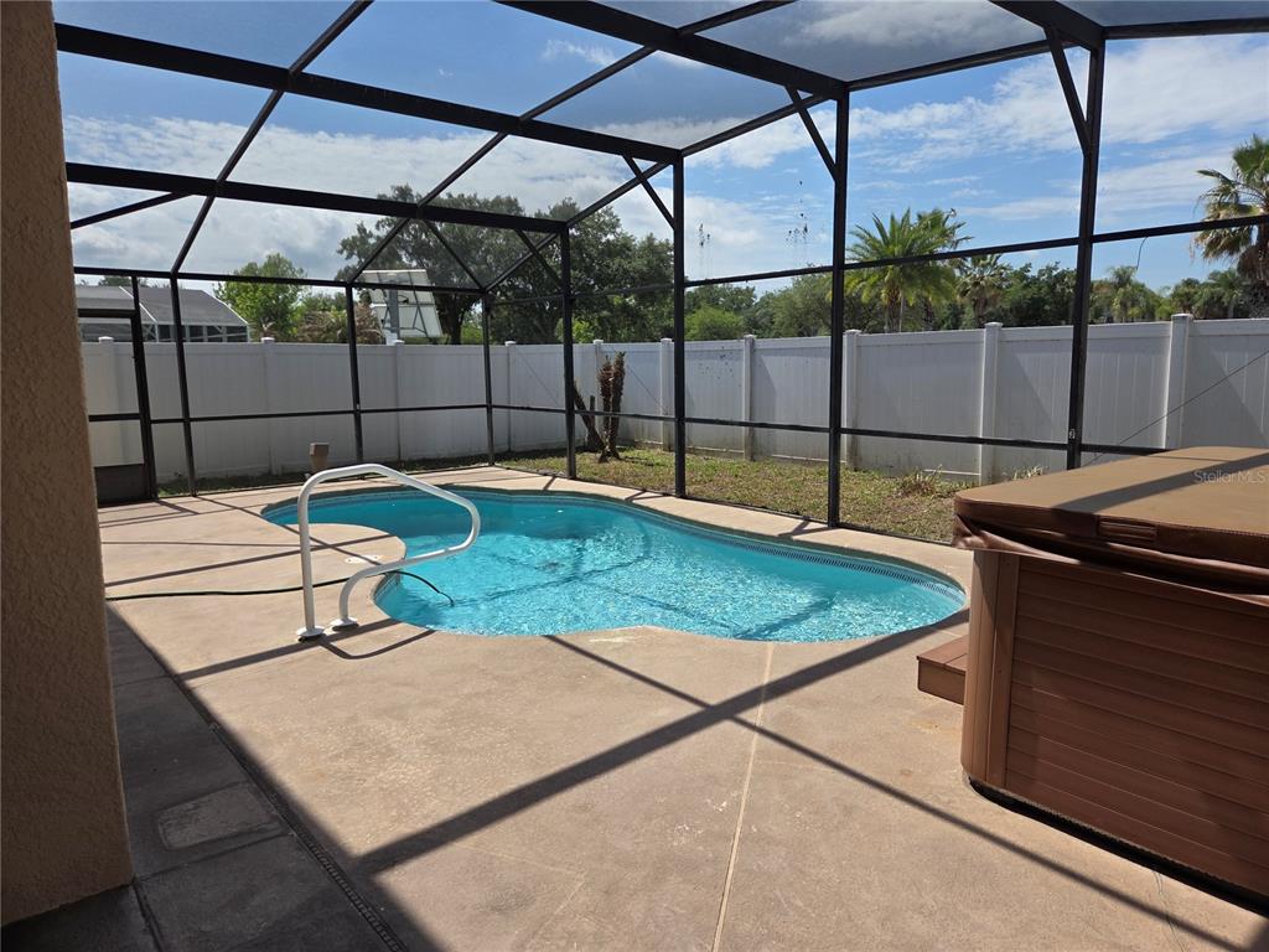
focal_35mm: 23
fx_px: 843
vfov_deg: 58.9
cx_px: 634
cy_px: 476
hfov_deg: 73.9
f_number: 1.8
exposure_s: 1/4274
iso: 80
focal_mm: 5.4
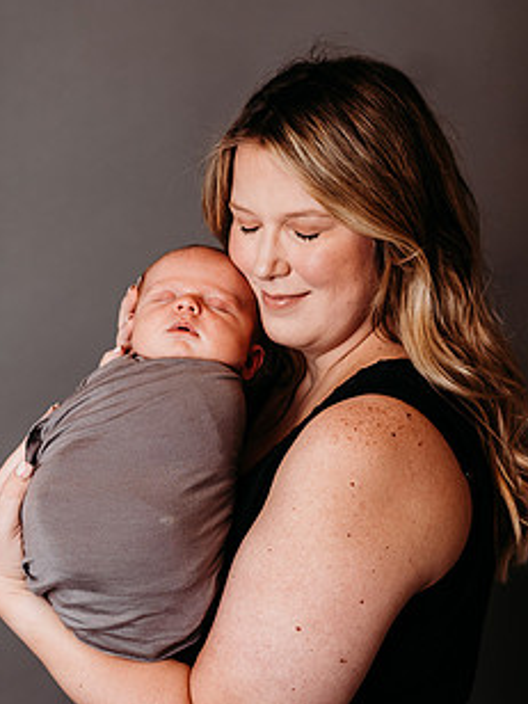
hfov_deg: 9.6
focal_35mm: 154
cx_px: 114
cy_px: 399
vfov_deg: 12.8
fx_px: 3132
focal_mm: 85
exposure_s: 1/160
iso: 160
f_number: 2.5
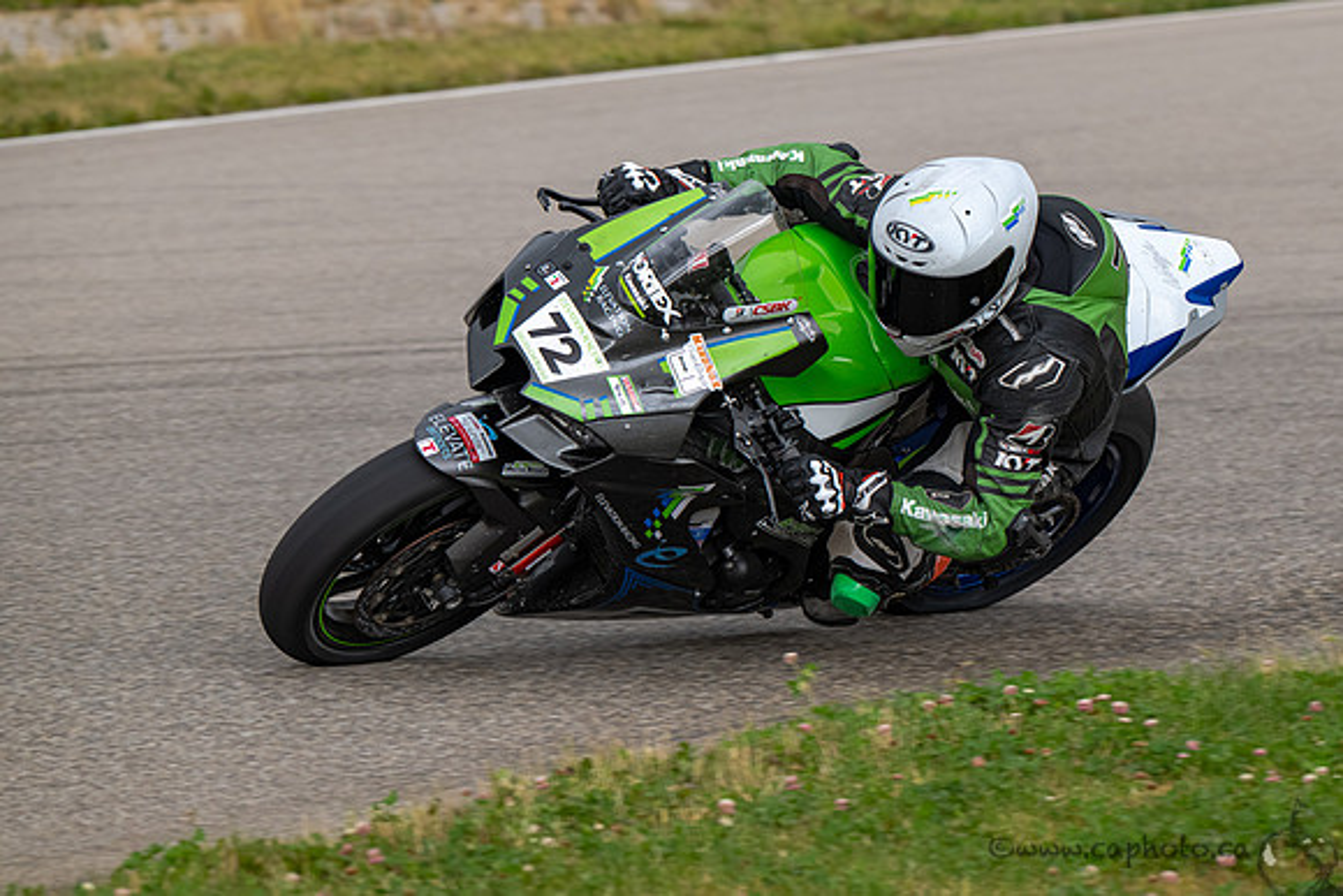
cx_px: 857
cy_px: 390
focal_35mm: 230
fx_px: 8572
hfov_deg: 9.0
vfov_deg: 6.0
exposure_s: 1/1250
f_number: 6.3
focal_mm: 180
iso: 800
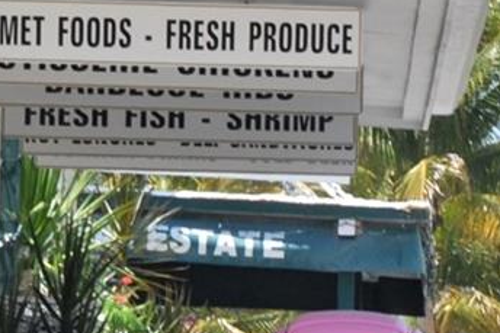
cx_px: 962
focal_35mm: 683
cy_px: 499
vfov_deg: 2.0
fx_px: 9481
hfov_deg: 3.0
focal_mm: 98
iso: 200
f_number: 16
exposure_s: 1/80
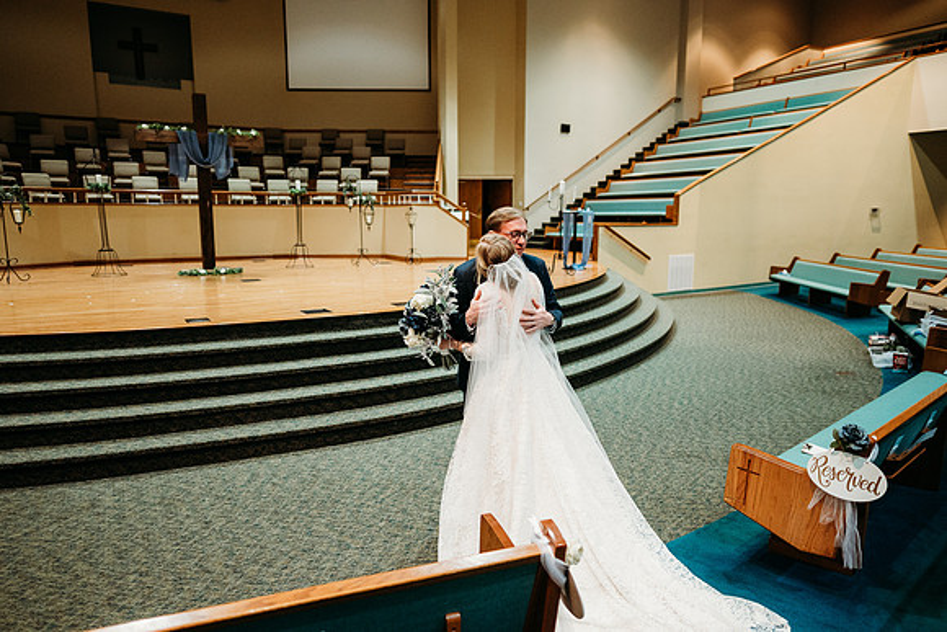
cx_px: 474
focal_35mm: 24
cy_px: 316
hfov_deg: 73.7
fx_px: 631
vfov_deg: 53.2
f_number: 1.8
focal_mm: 24
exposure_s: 1/125
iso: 2000
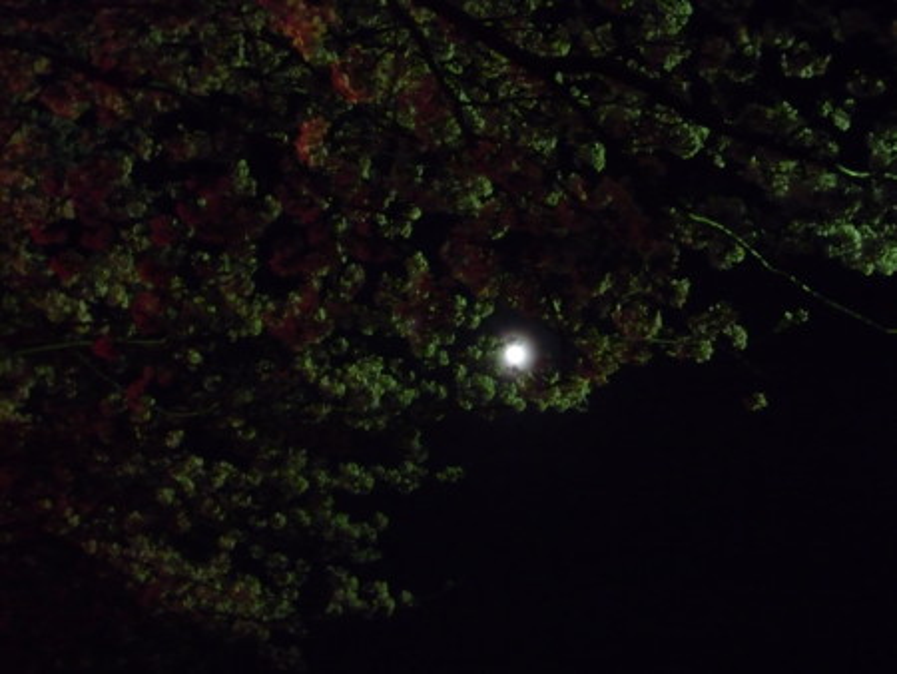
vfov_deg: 32.9
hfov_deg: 42.9
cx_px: 448
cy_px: 337
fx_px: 1141
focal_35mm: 44
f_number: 4.3
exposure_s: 1/8
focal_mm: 7.8
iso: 800
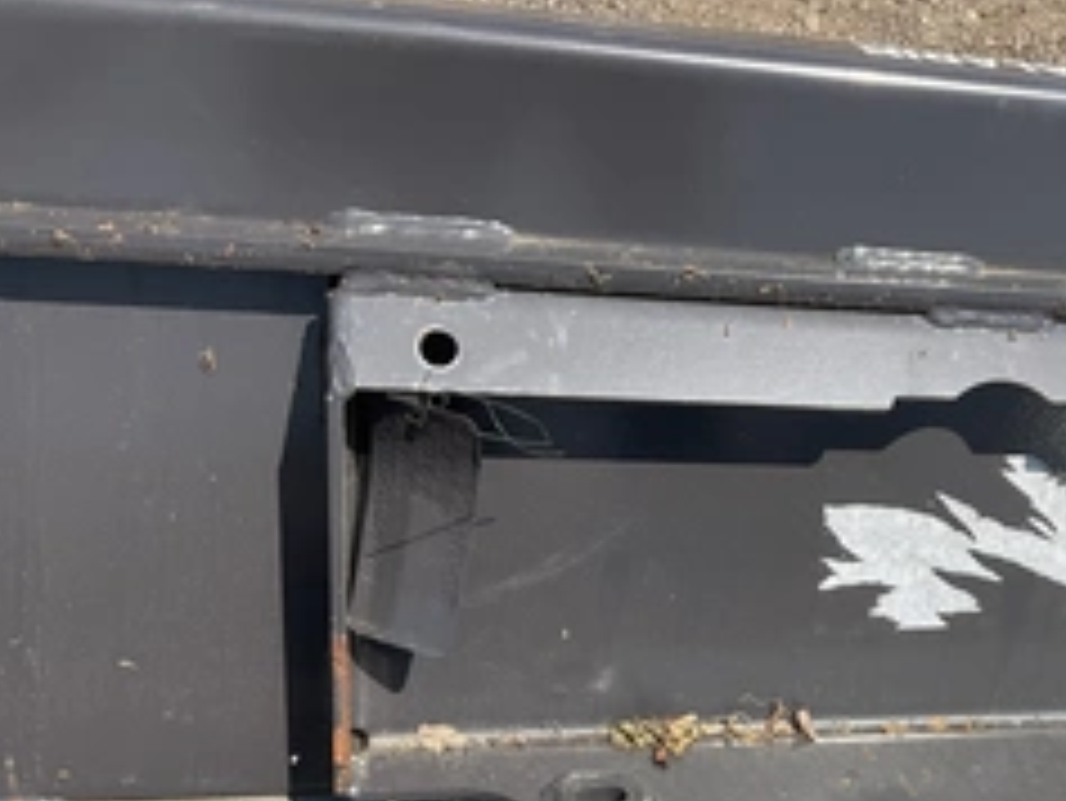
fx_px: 1510
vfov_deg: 29.2
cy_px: 616
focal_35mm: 49
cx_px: 864
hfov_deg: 37.4
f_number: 1.8
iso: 25
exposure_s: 1/1250
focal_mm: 3
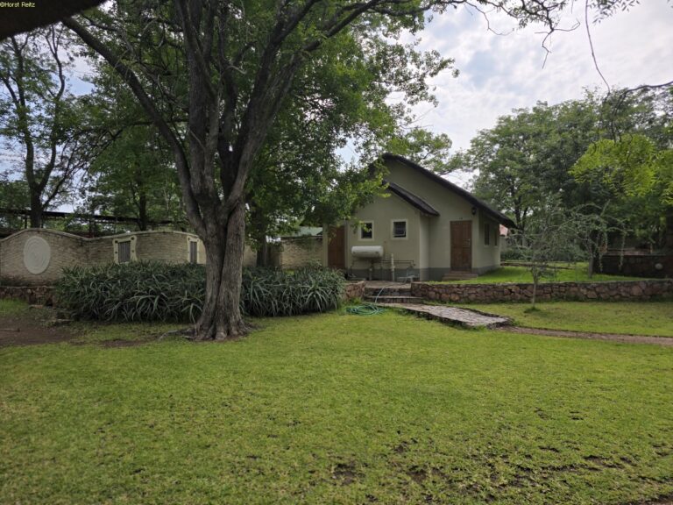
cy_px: 252
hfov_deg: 73.9
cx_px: 336
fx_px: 447
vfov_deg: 58.9
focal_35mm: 23
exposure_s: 1/1554
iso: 12
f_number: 1.7
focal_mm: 6.3
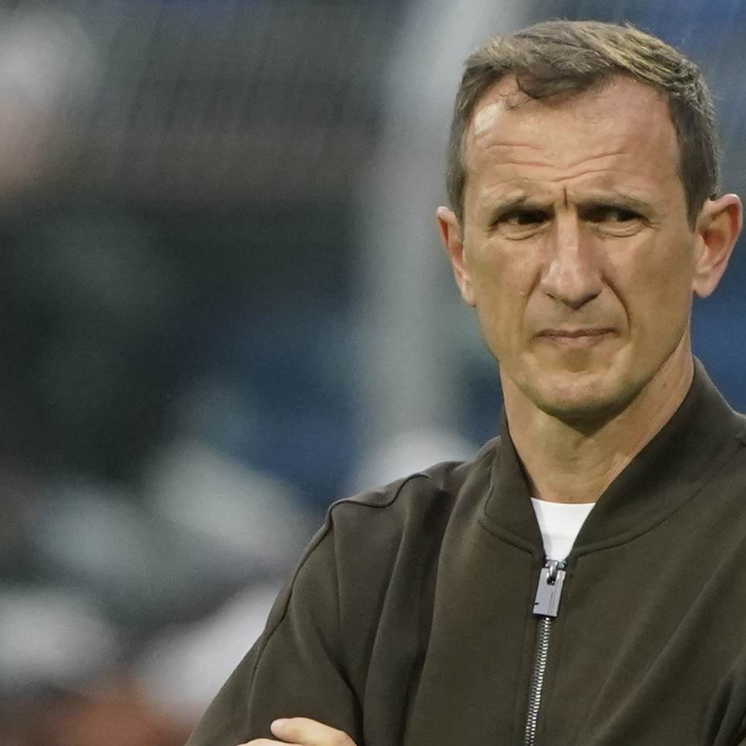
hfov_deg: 0.6
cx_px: 630
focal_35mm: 3111
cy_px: 754
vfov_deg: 0.6
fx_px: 75852
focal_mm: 600
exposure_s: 1/1000
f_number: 6.3
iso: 3200
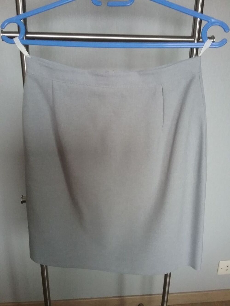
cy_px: 153
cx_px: 115
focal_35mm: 31
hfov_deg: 45.4
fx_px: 275
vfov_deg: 58.3
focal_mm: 3.3
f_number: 2.2
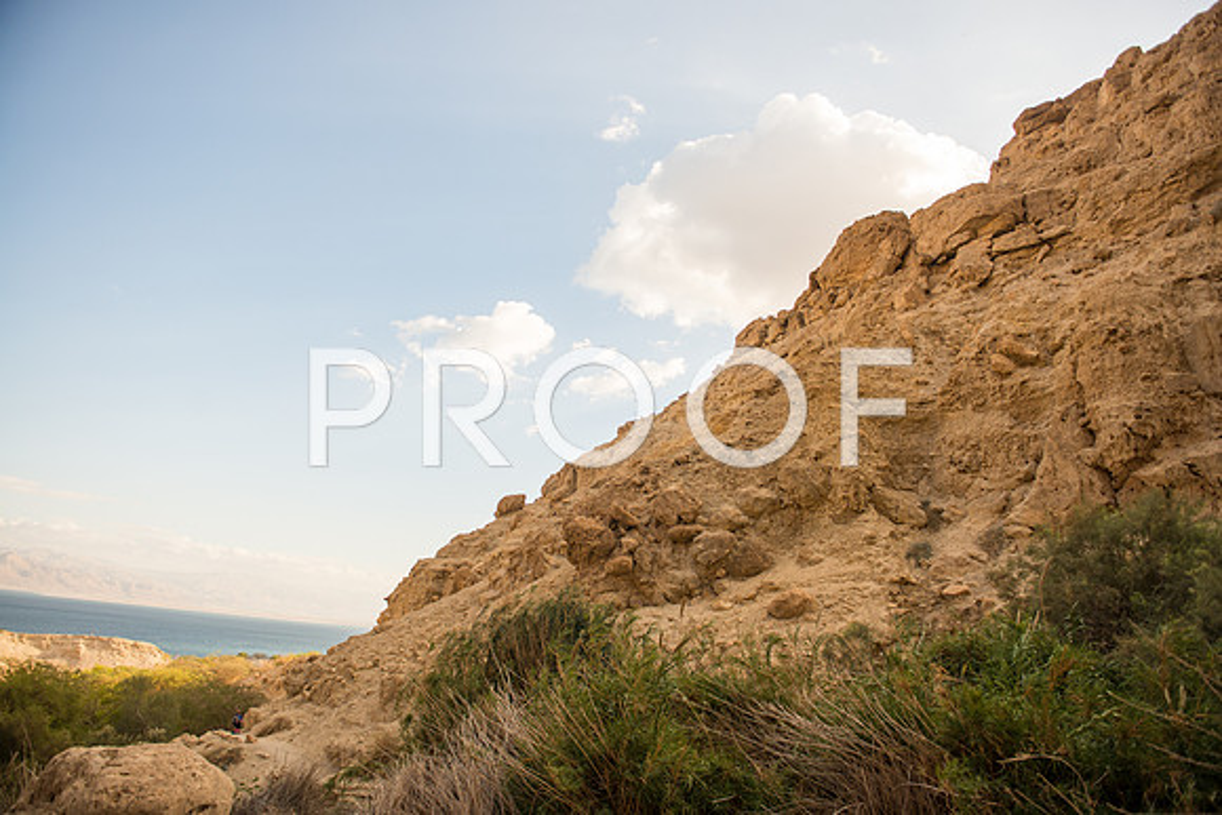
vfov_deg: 53.2
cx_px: 611
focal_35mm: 24
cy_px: 408
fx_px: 815
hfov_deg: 73.7
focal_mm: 24
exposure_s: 1/2000
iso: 200
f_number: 2.8
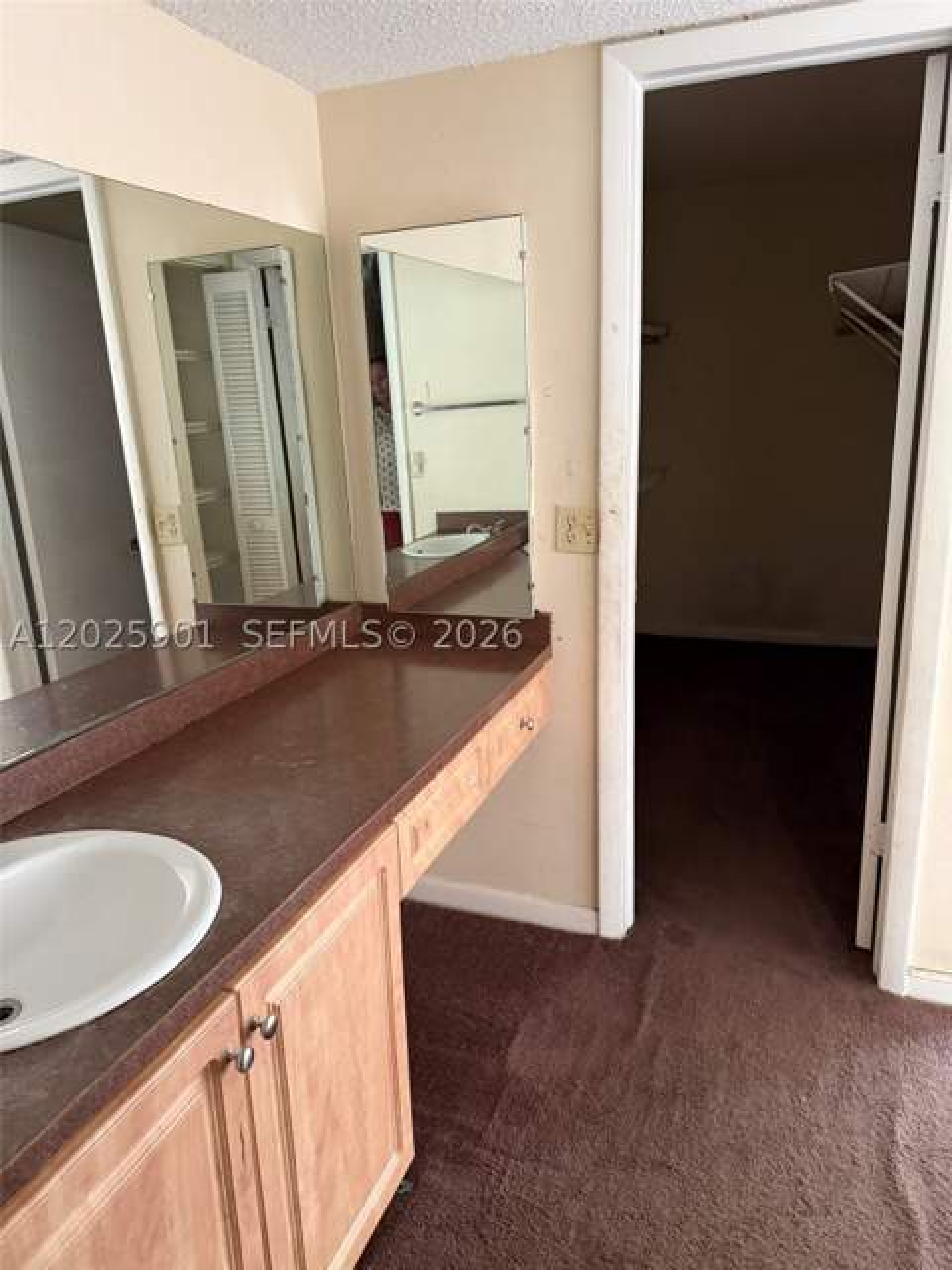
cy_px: 635
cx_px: 476
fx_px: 880
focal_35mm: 24
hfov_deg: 56.8
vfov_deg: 71.6
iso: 800
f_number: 1.78
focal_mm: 6.76
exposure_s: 1/47
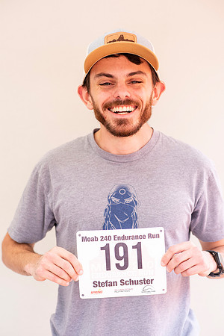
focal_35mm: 85
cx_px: 112
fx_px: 793
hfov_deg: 16.1
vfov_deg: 23.9
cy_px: 168
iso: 320
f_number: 3.2
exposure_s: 1/200
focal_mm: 85
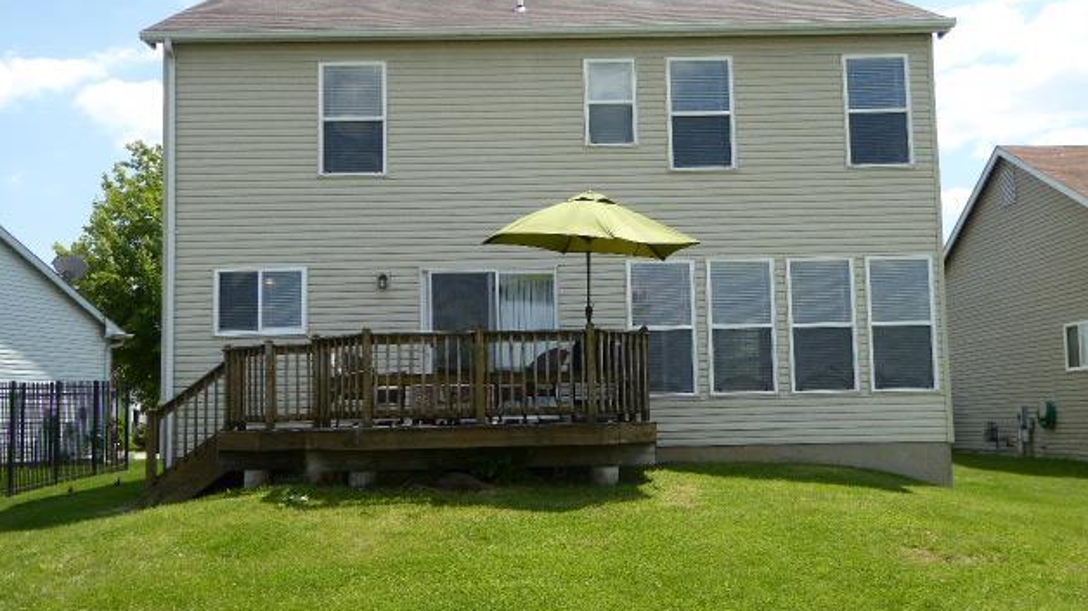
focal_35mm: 40
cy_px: 308
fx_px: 1154
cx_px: 539
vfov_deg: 29.7
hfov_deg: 50.5
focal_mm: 6.3
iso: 100
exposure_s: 1/640
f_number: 3.7
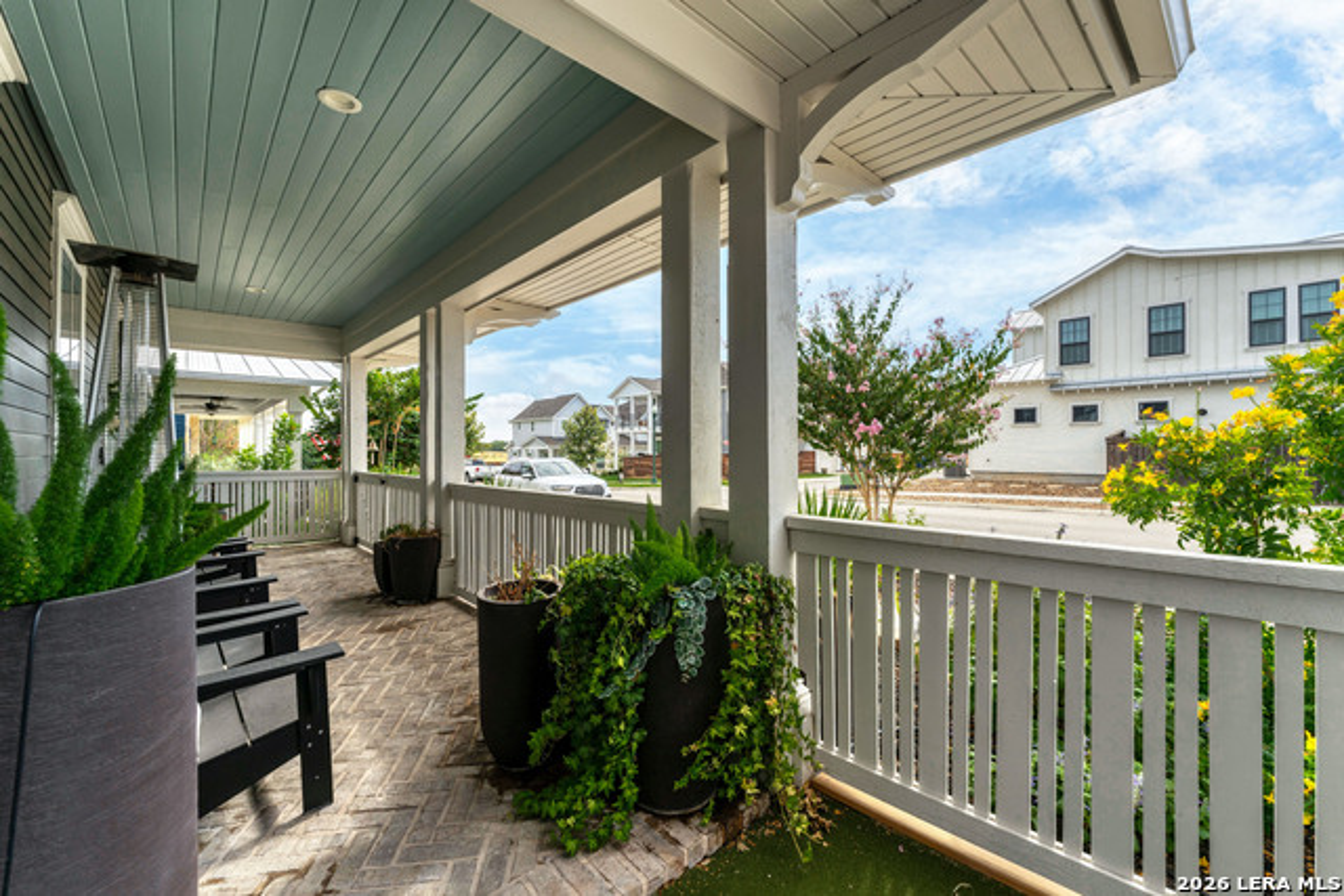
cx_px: 672
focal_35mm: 14
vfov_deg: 81.2
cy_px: 448
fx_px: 523
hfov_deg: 104.2
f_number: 7.1
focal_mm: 14
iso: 100
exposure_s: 1/2000
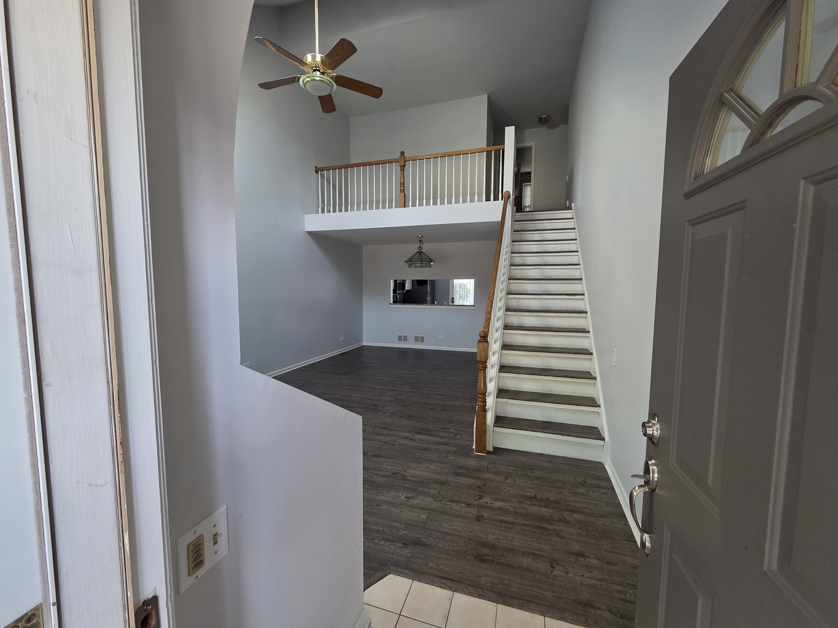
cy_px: 314
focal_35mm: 13
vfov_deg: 89.9
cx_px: 419
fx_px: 315
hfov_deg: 106.2
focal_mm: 2.2
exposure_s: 1/60
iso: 200
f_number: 2.2
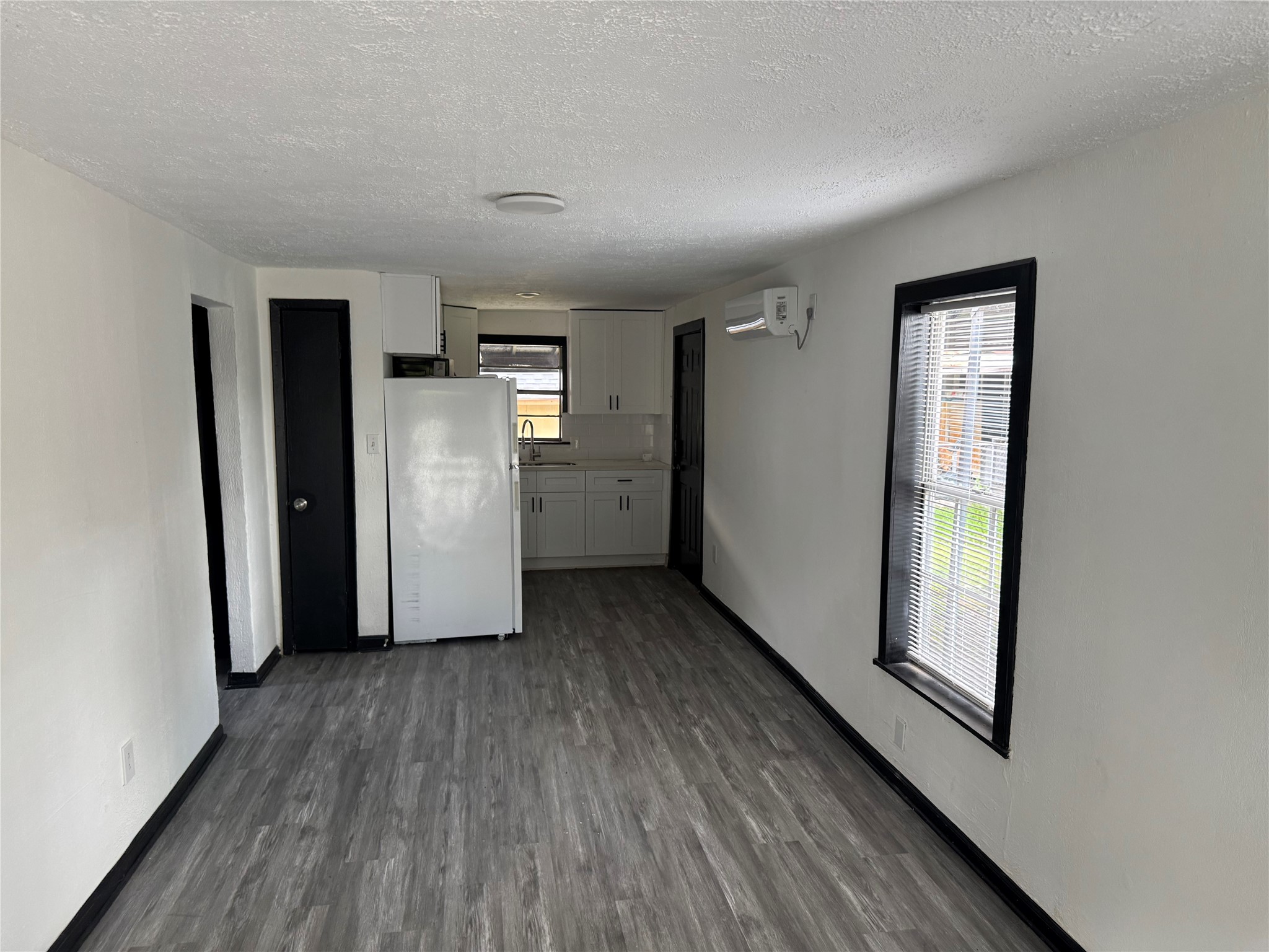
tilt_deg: -6.6
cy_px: 476
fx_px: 880
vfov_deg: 56.8
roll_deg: -0.8
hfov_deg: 71.6
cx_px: 634
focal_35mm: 24
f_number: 1.78
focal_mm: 6.76
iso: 200
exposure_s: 1/94
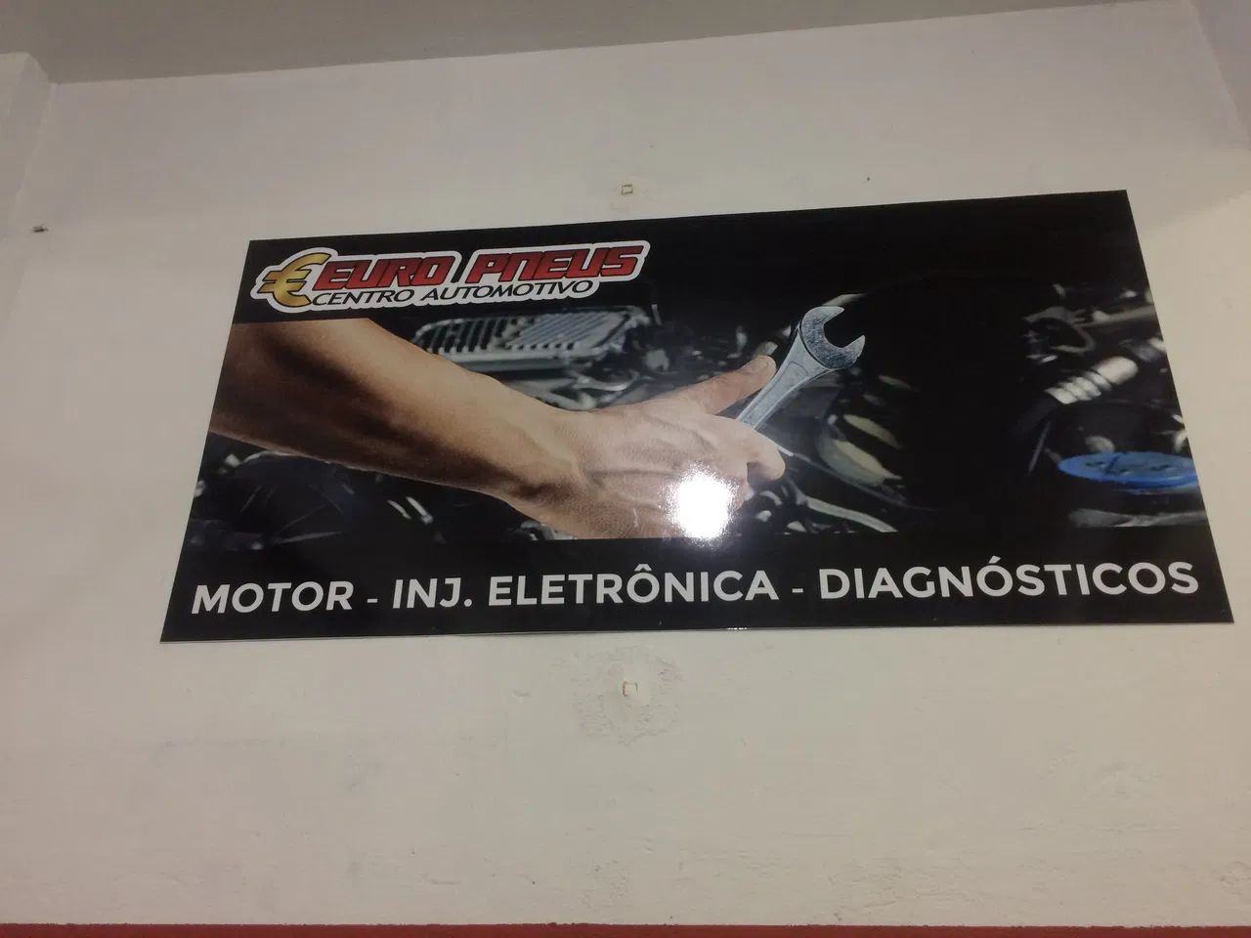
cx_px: 626
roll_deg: -2.2
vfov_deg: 48.2
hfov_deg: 61.7
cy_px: 469
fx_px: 1048
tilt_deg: +24.0
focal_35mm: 29
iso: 40
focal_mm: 4.15
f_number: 2.2
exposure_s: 1/30
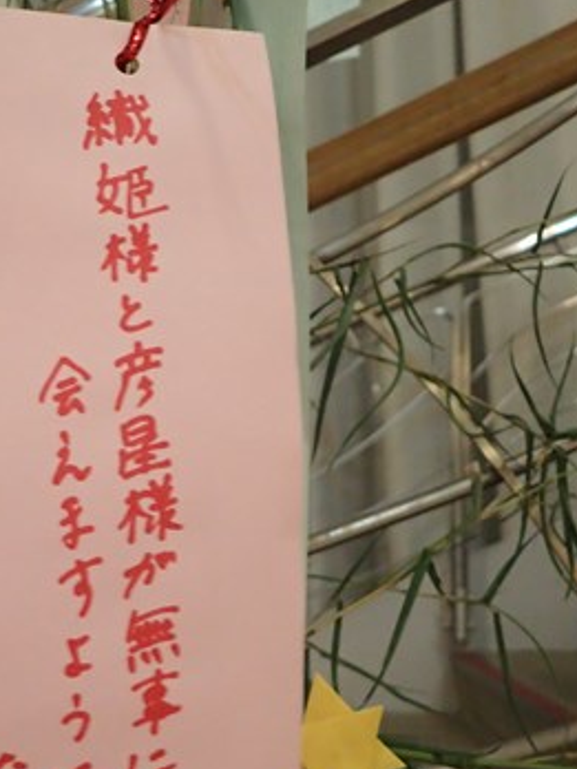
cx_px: 95
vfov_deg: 41.2
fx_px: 1022
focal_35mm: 46
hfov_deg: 30.6
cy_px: 413
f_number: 2
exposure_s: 1/30
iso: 500
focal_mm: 4.5
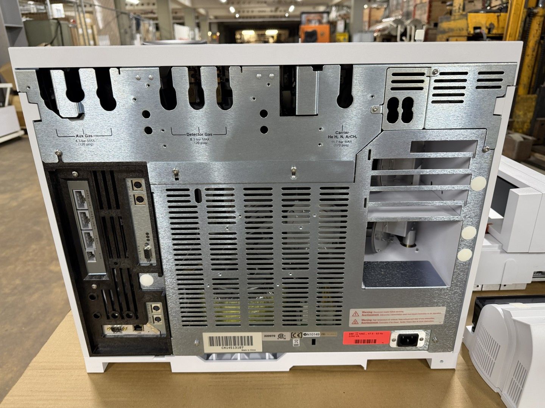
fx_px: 378
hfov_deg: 71.6
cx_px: 272
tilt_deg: -21.5
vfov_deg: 56.8
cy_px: 204
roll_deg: +0.6
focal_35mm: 24
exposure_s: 1/50
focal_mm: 6.76
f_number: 1.78
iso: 200
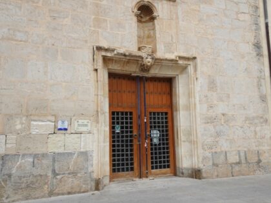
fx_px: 235
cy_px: 102
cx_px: 136
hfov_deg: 60.0
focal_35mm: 30
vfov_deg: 46.8
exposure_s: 1/500
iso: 80
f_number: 3.5
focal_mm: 5.11
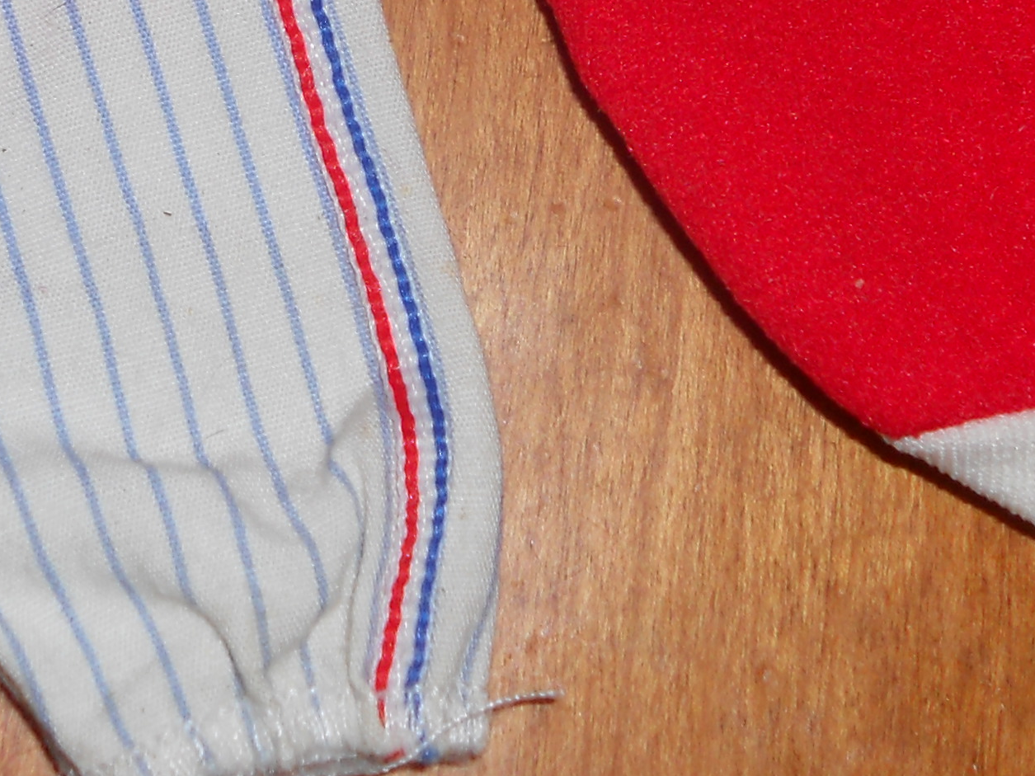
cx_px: 324
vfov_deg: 14.1
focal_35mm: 102
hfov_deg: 19.2
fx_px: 3049
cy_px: -129
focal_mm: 5.8
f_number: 8.8
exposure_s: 1/25
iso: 80
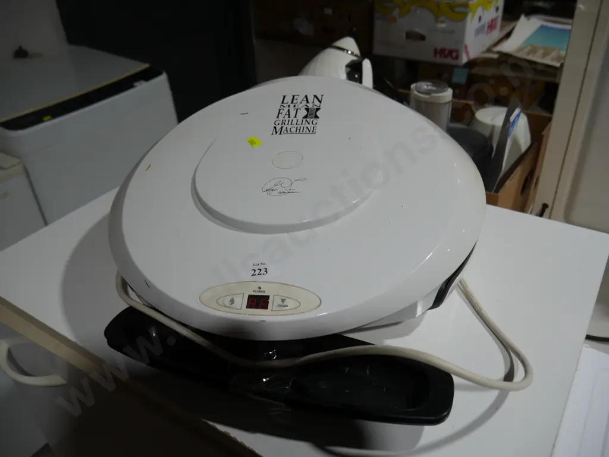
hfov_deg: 63.4
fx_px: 493
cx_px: 304
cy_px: 228
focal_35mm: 28
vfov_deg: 49.8
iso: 200
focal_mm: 14
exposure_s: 1/160
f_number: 4
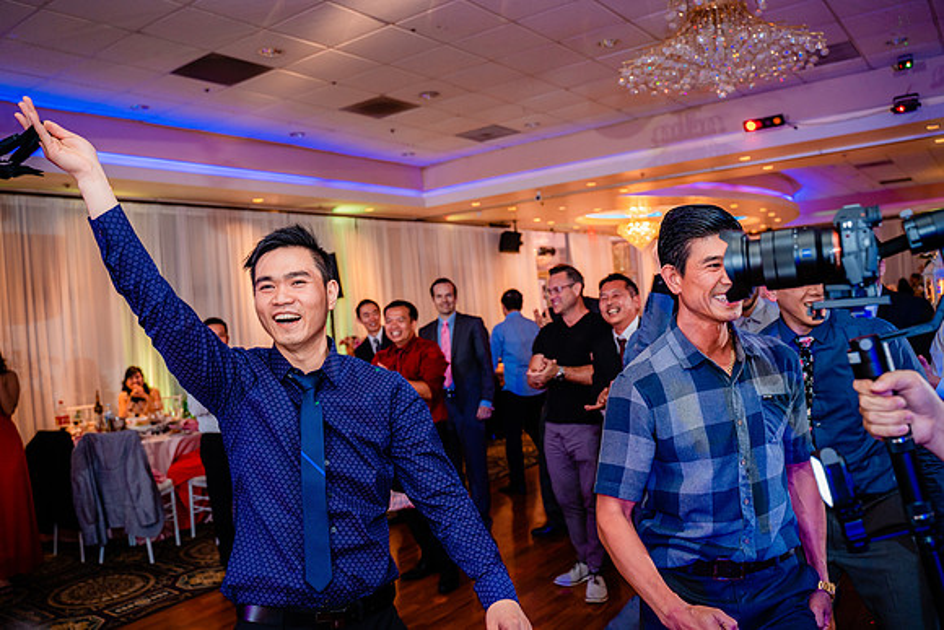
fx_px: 734
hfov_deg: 65.5
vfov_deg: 46.4
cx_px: 472
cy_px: 315
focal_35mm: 28
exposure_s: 1/160
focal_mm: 28
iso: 1000
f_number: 3.5
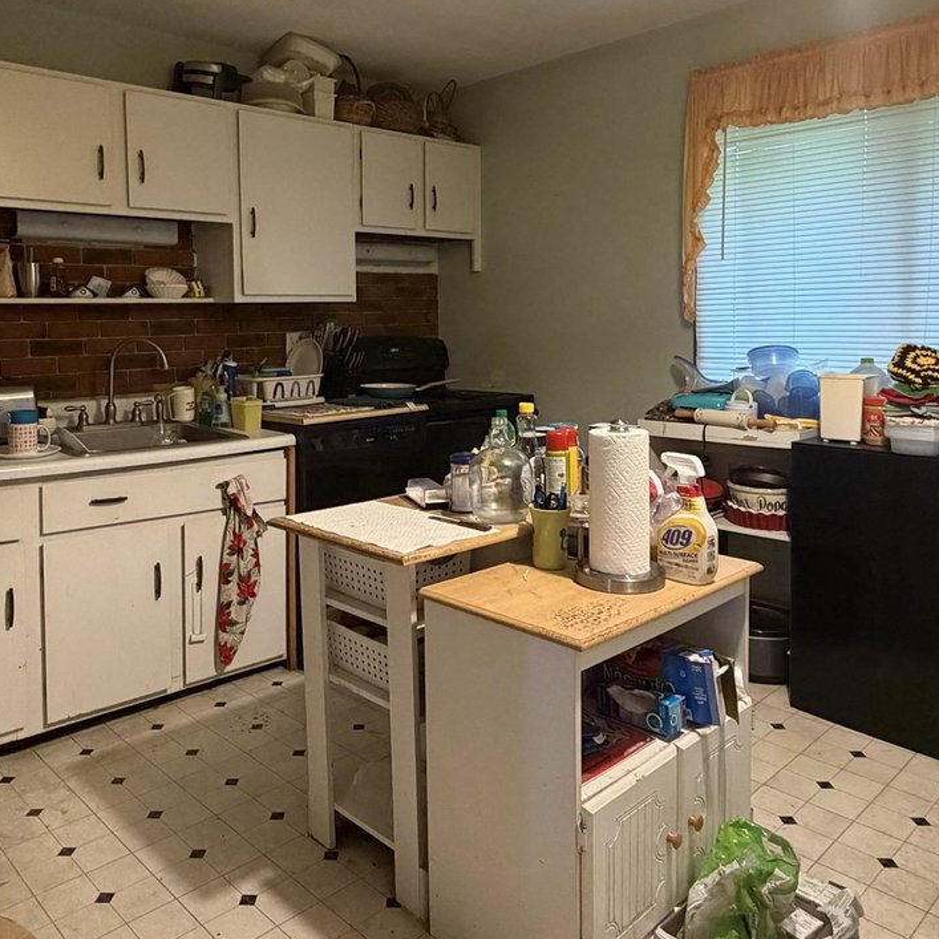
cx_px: 400
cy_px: 368
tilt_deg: -3.2
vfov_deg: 56.8
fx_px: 859
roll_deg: +1.5
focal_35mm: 28
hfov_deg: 57.1
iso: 400
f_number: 2.2
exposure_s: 1/60
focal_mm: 2.22
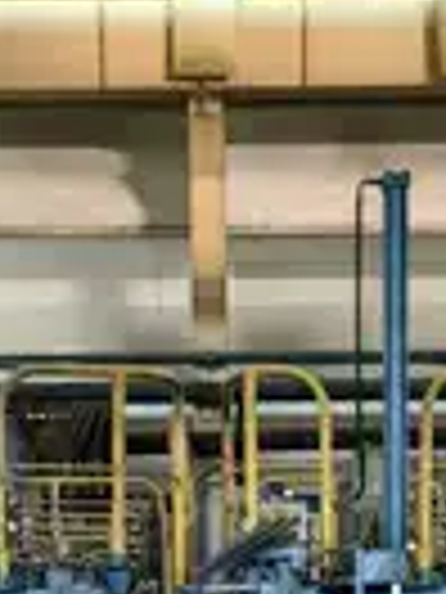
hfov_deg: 18.0
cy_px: 837
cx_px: 243
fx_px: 1409
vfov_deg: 20.9
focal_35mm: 82
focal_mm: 5.75
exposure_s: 1/16.7
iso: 2000
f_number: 1.4
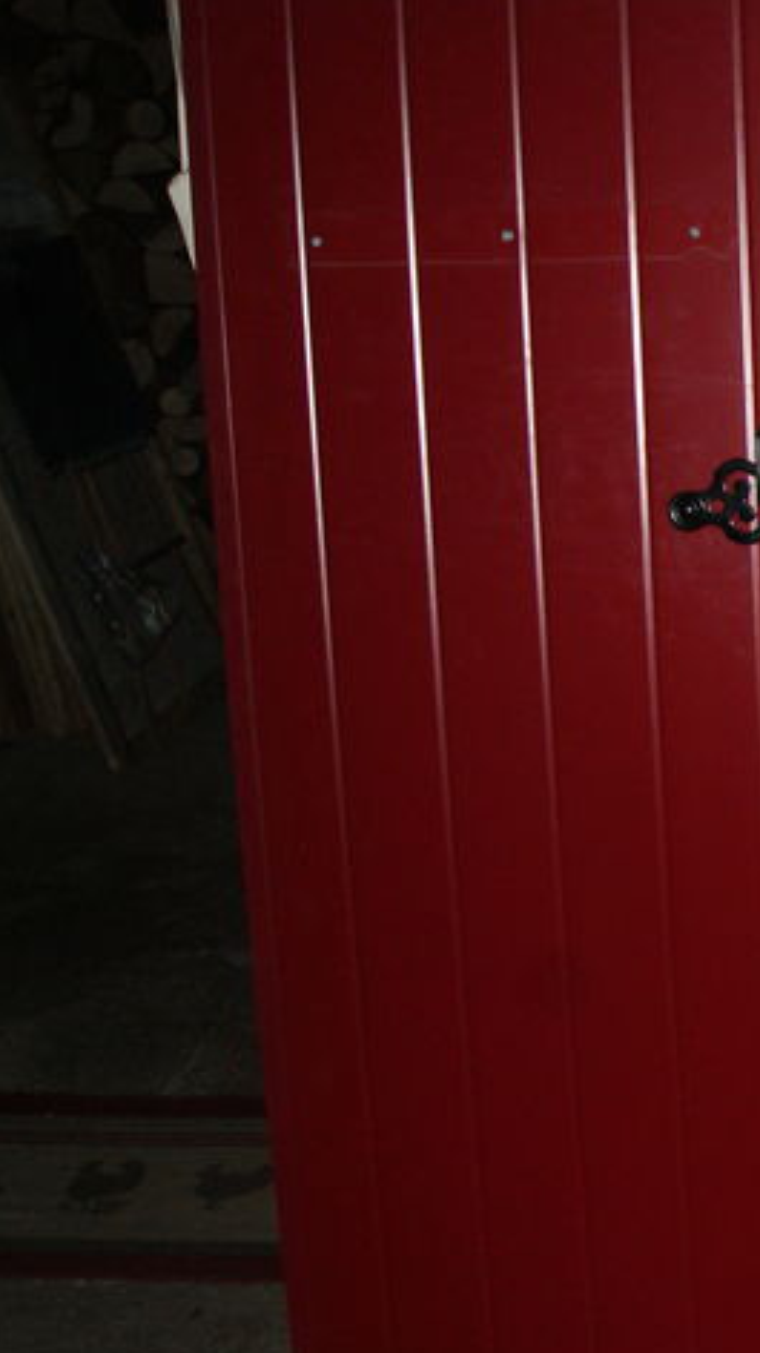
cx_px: 1377
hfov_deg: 16.6
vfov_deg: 34.8
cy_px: 816
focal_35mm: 60
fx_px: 2153
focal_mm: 18
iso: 400
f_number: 5.6
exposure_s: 1/60
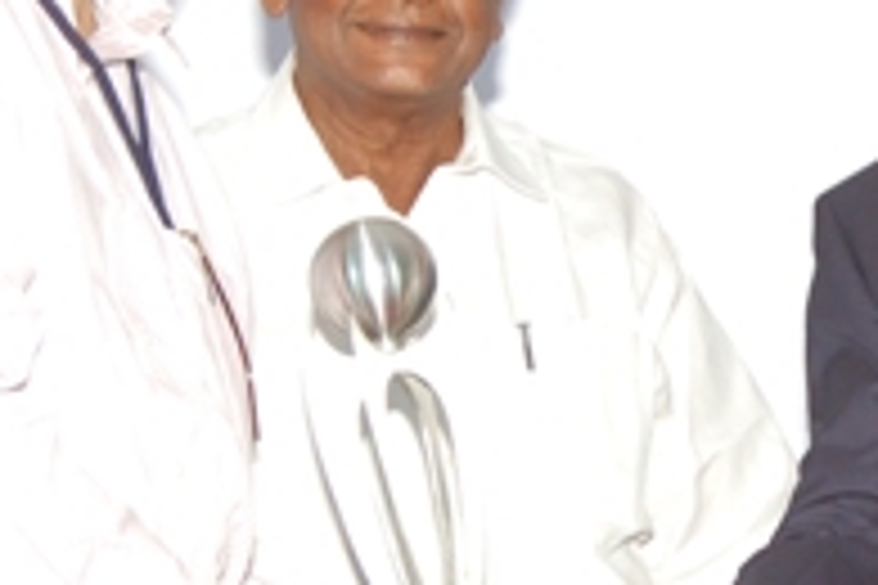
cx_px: 716
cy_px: 374
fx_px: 4210
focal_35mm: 173
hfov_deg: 11.9
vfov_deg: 7.9
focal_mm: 35
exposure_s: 1/60
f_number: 5
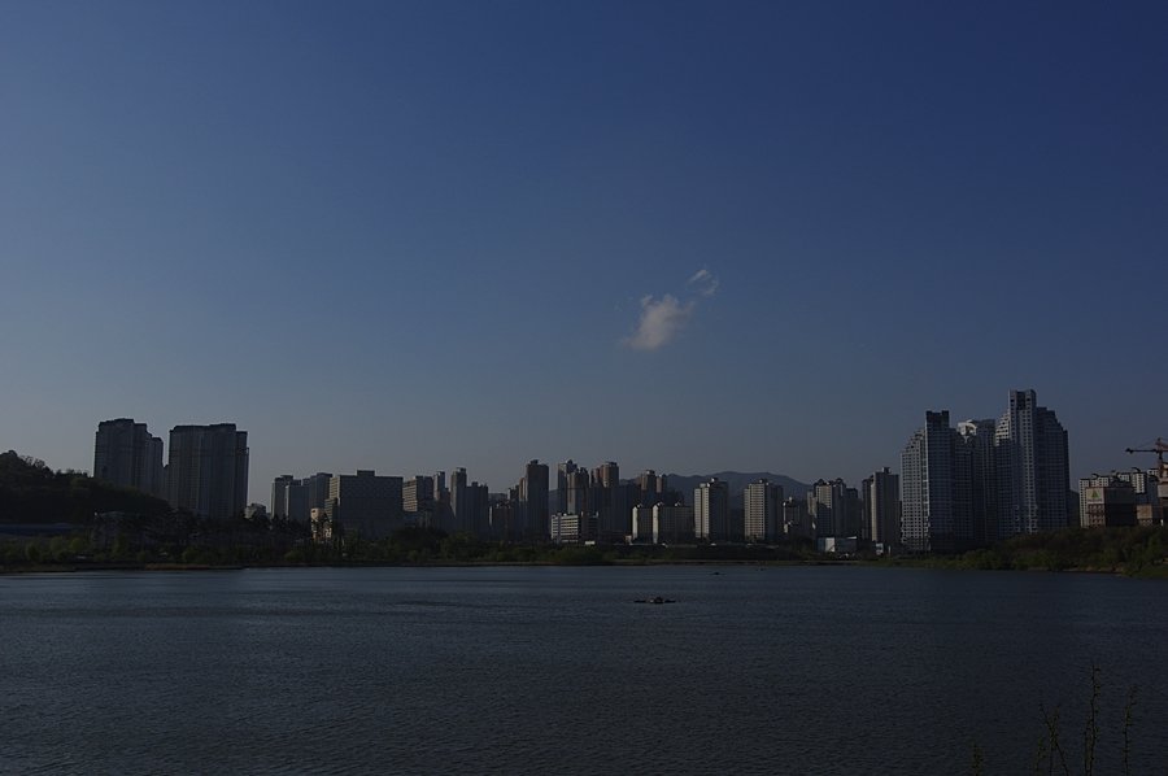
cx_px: 584
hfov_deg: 49.6
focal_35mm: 39
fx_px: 1264
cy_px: 388
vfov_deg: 34.1
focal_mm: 26
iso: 100
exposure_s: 1/1250
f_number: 5.6
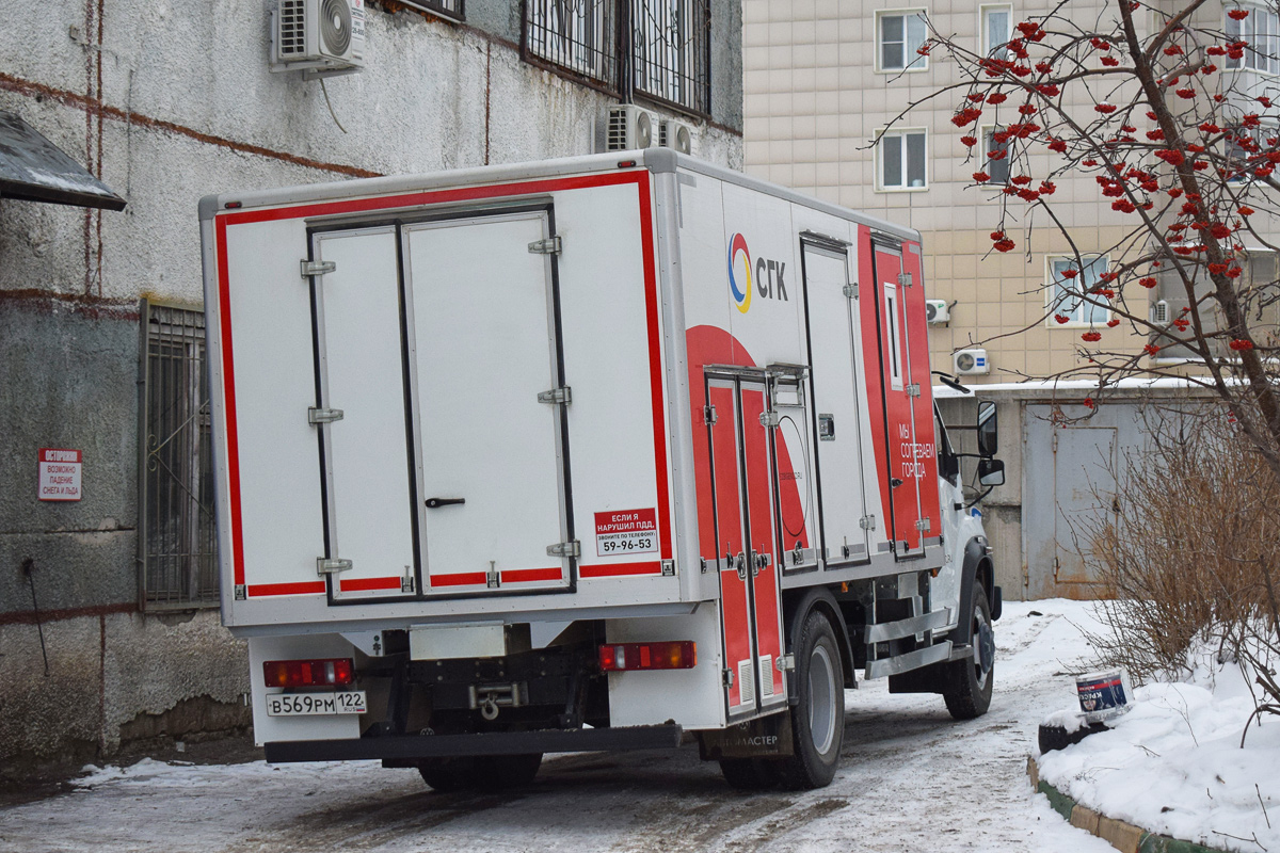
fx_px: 2133
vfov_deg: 22.6
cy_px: 426
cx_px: 640
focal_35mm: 60
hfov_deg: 33.4
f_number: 5.6
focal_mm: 40
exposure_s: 1/800
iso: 800
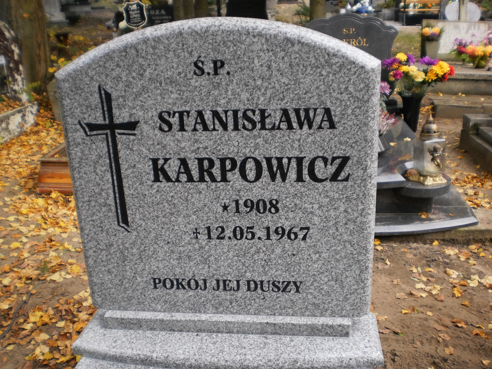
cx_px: 246
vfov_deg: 39.7
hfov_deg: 51.4
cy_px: 184
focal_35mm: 36
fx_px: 512
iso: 100
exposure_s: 1/80
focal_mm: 6.3
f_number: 3.1
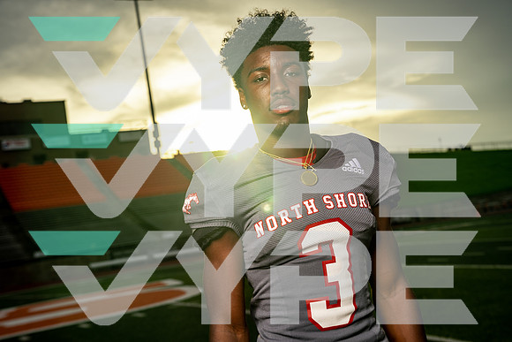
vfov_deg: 25.1
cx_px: 256
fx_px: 768
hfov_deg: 36.9
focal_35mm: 54
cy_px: 171
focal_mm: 54
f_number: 5.6
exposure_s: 1/500
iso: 200
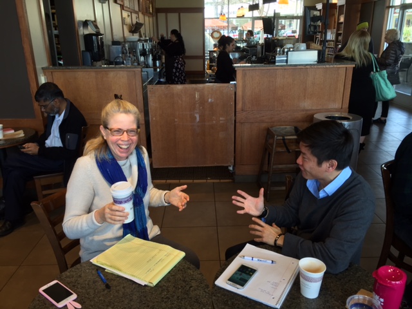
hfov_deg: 61.7
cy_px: 154
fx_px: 345
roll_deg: +0.5
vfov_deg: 48.2
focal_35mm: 29
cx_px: 206
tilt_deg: -18.5
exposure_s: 1/60
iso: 32
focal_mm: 4.15
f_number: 2.2
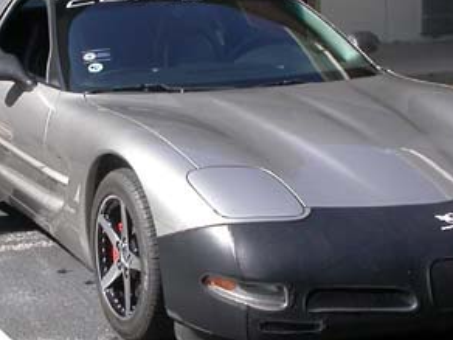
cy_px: 138
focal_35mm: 104
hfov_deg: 18.7
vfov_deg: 14.2
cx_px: 73
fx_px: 1361
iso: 100
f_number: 6
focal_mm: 7.85
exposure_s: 1/225
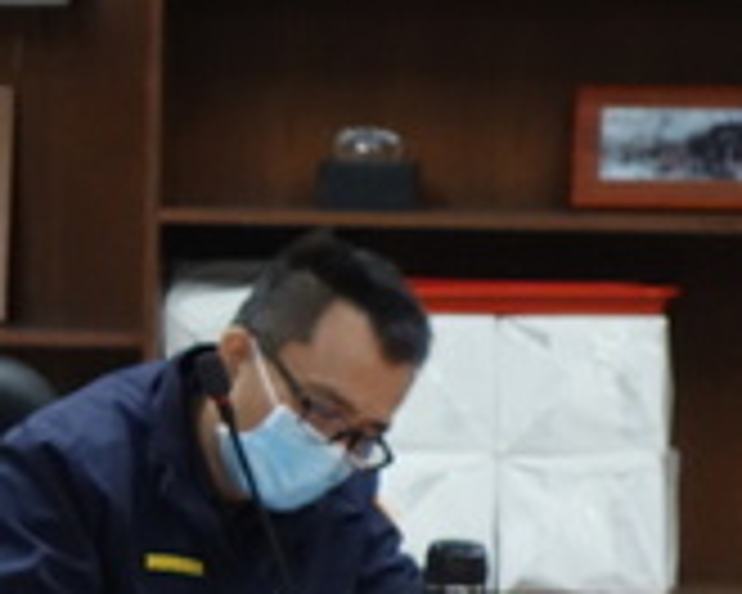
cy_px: 520
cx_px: -562
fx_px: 8762
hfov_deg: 4.8
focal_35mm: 399
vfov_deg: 3.9
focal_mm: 37.1
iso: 800
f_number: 4.9
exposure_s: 1/60
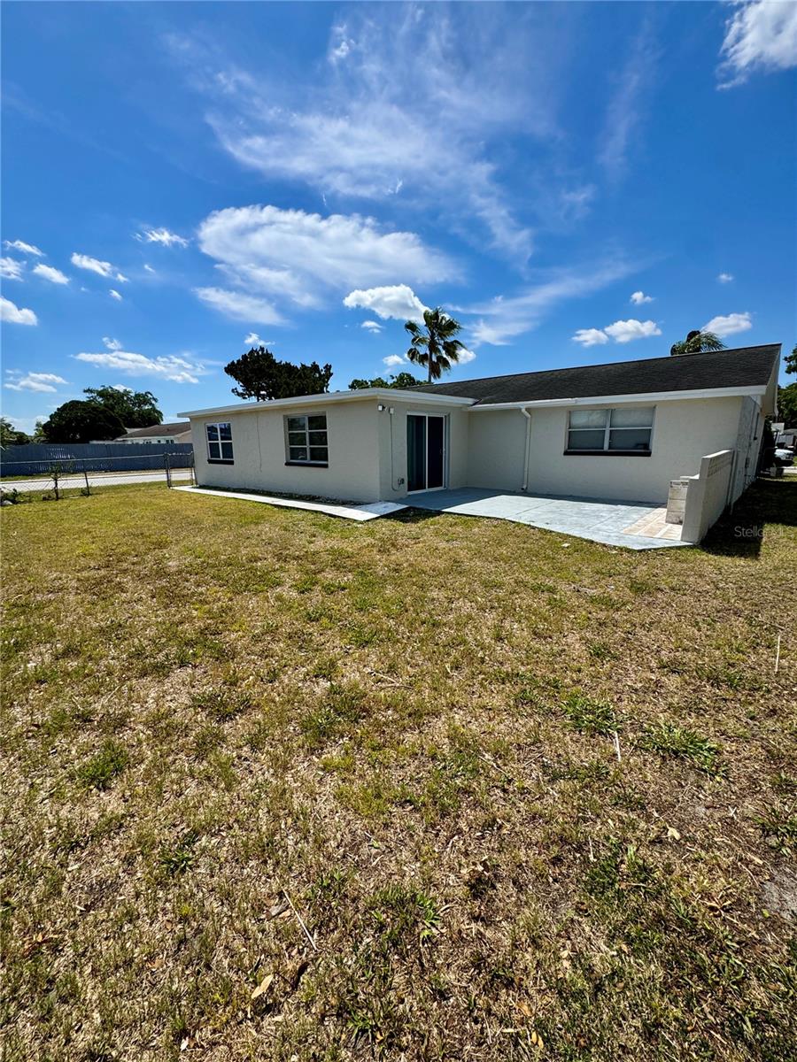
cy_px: 531
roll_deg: +0.7
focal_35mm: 14
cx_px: 398
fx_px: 430
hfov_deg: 85.7
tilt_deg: -11.8
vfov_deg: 102.1
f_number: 2.2
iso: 50
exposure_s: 1/2674
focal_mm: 2.22
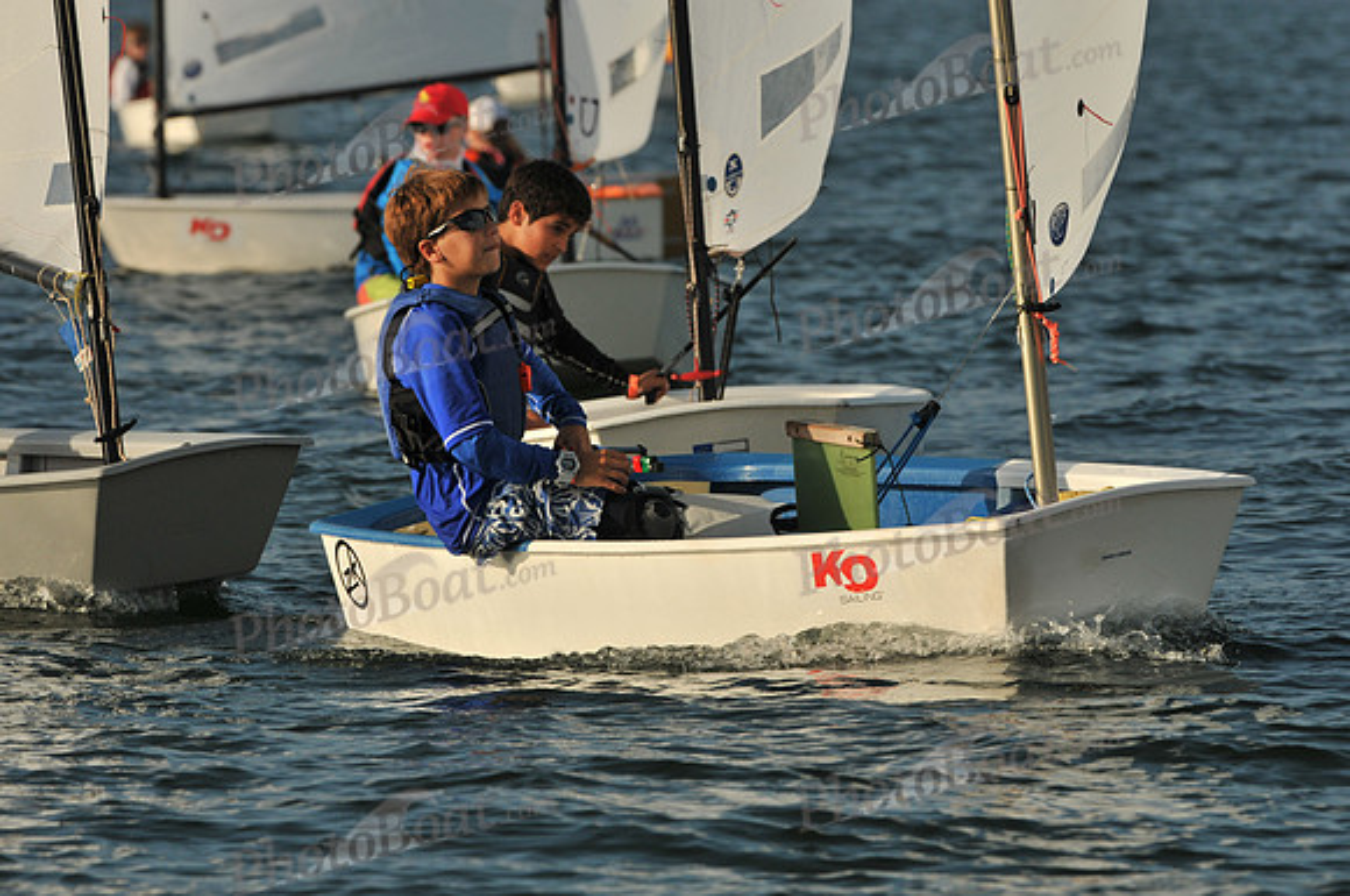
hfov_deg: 3.9
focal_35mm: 525
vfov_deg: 2.6
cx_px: 675
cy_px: 448
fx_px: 19660
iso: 200
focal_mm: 350
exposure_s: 1/800
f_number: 9
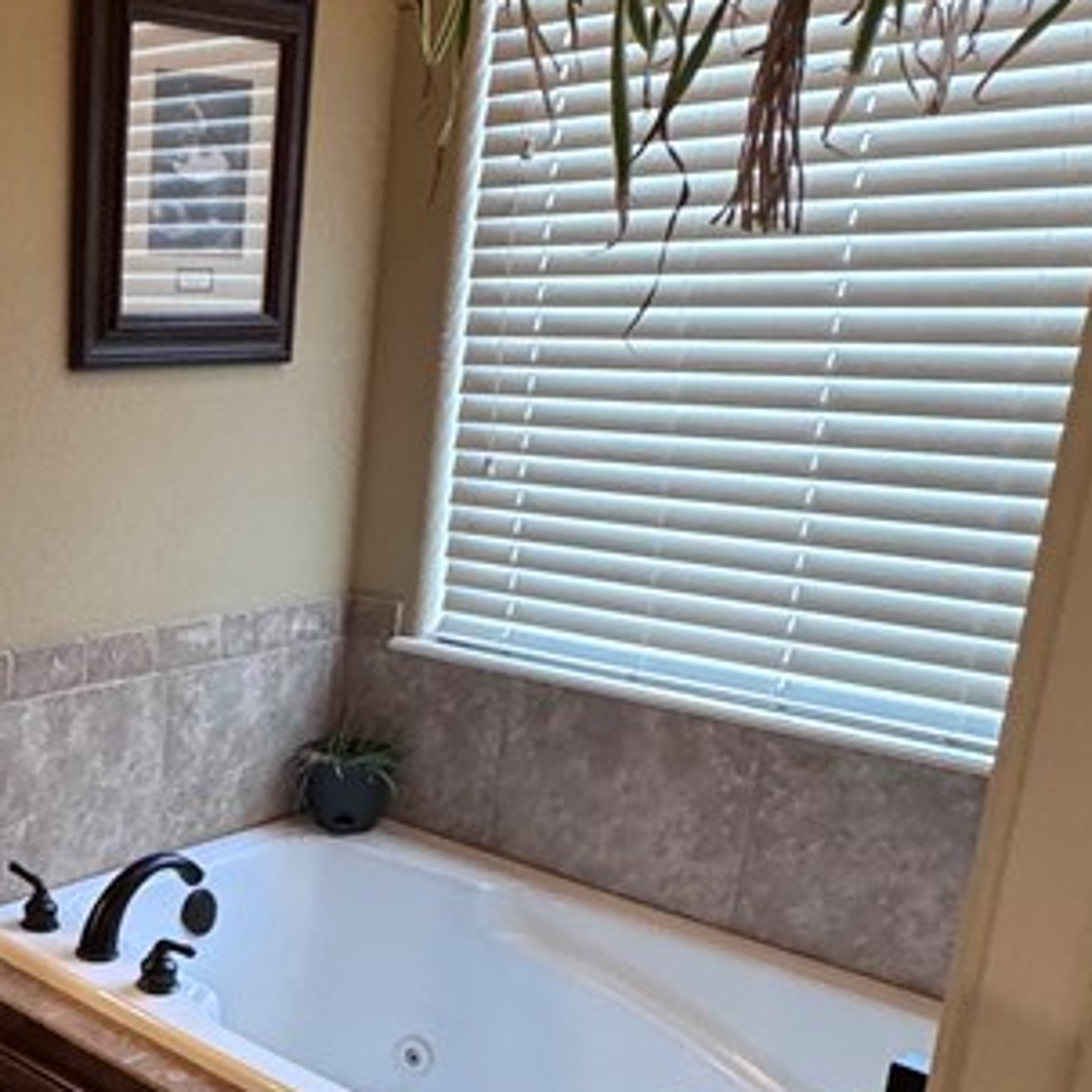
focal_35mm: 42
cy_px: 730
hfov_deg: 35.5
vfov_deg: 39.5
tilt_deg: -16.6
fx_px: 1499
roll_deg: +1.0
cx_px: -43
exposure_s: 1/60
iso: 800
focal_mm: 2.22
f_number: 2.2
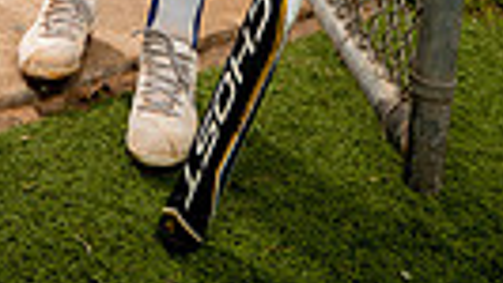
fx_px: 1134
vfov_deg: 11.0
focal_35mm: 85
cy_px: -479
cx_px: 197
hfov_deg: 24.9
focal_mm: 24
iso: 200
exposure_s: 1/250
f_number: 5.6
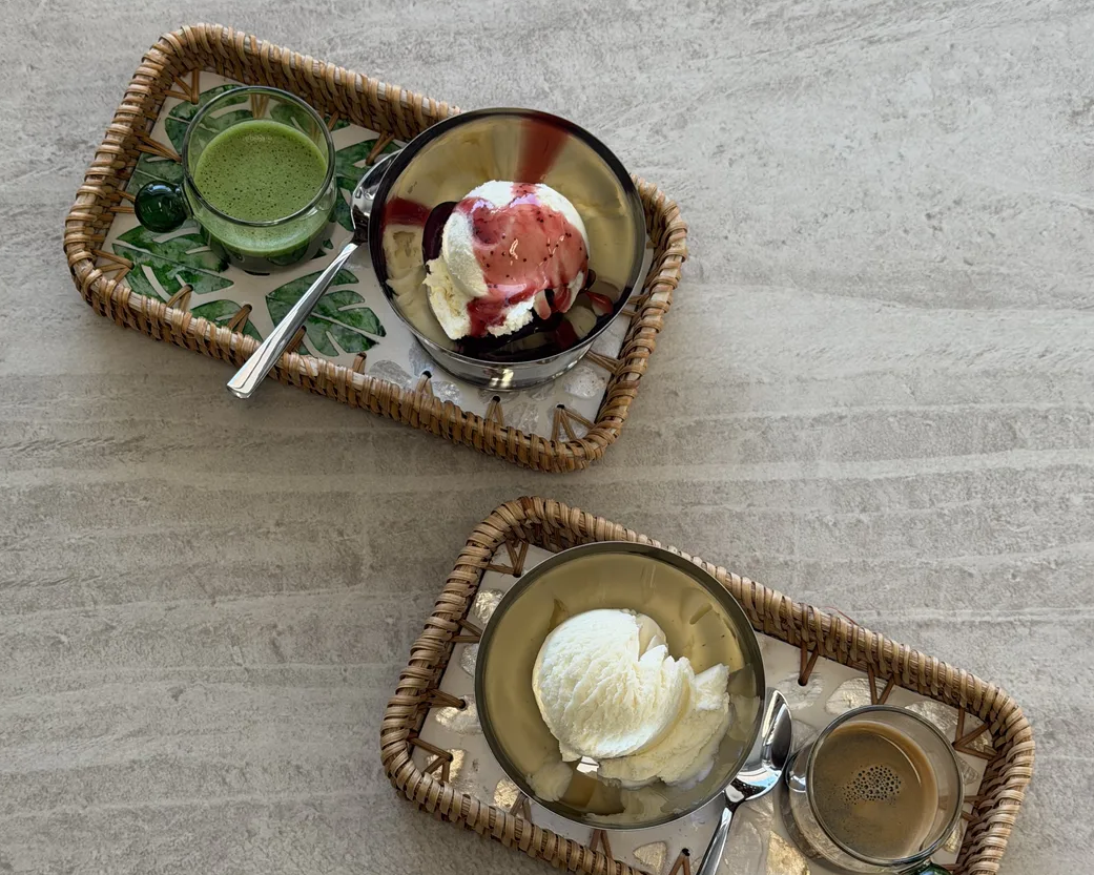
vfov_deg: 24.2
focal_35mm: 63
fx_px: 2040
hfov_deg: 30.0
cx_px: 544
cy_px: 506
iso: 50
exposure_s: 1/158
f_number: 1.78
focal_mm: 6.76
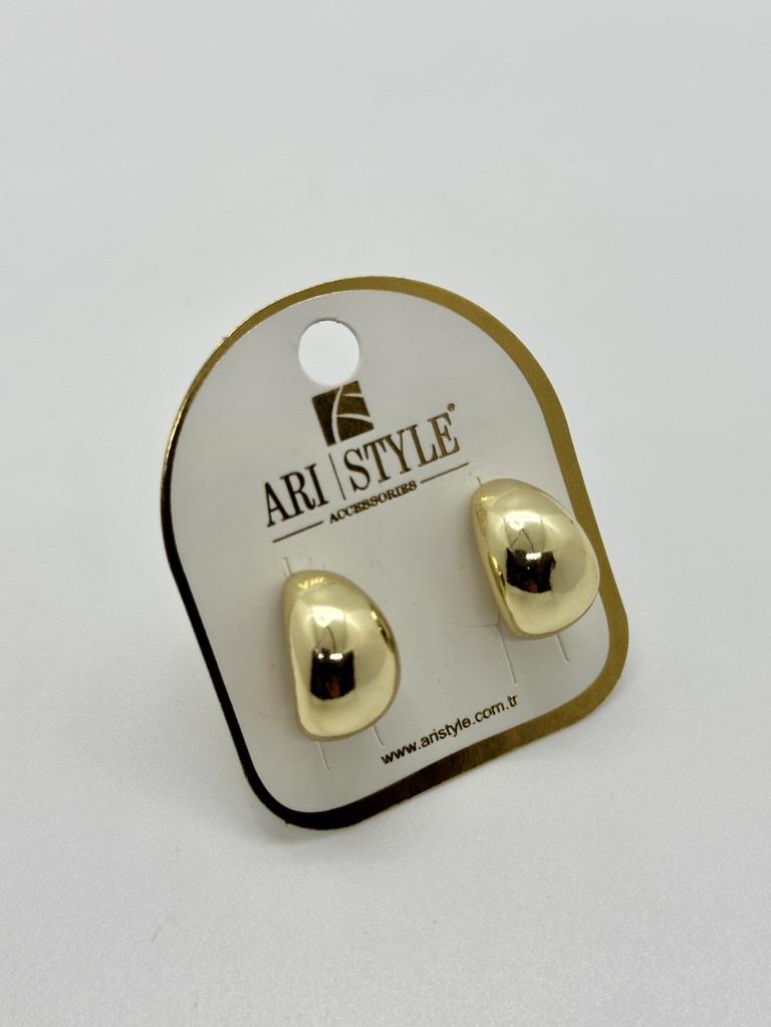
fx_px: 1425
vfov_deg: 39.7
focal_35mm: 48
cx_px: 386
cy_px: 514
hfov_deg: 30.3
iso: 50
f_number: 1.78
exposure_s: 1/221
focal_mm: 6.86
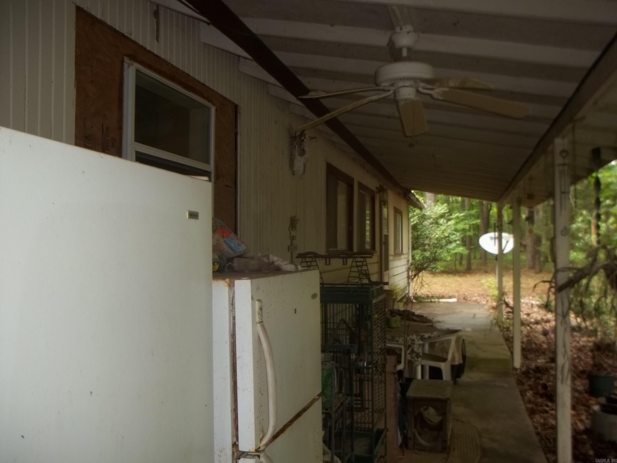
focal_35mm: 33
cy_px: 232
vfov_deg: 42.9
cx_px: 308
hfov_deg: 55.4
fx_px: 588
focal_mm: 5.9
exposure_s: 1/30
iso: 64
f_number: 3.3
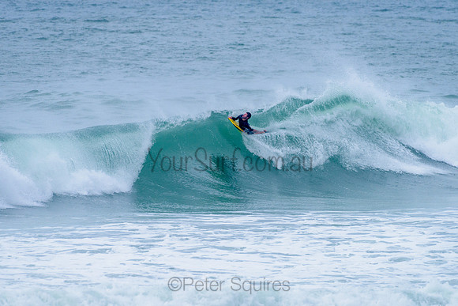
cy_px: 153
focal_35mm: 613
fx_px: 7797
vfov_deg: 2.2
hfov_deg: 3.4
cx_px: 229
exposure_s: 1/2000
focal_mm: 500
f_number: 5.6
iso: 250
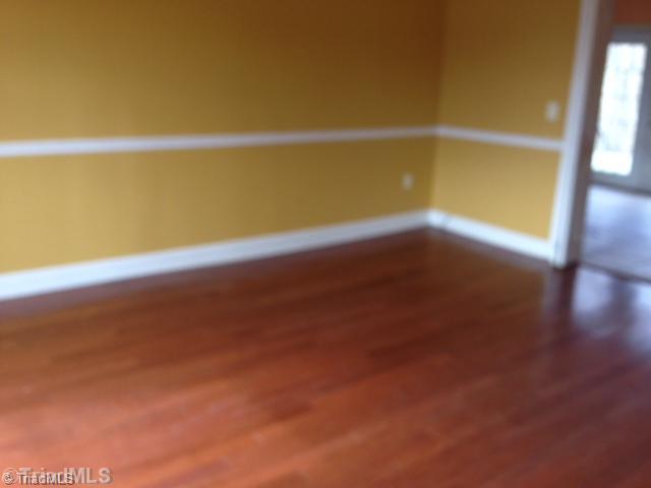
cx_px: 326
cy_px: 244
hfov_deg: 55.4
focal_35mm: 33
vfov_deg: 42.9
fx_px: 621
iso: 50
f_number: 2.4
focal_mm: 4.12
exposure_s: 1/60
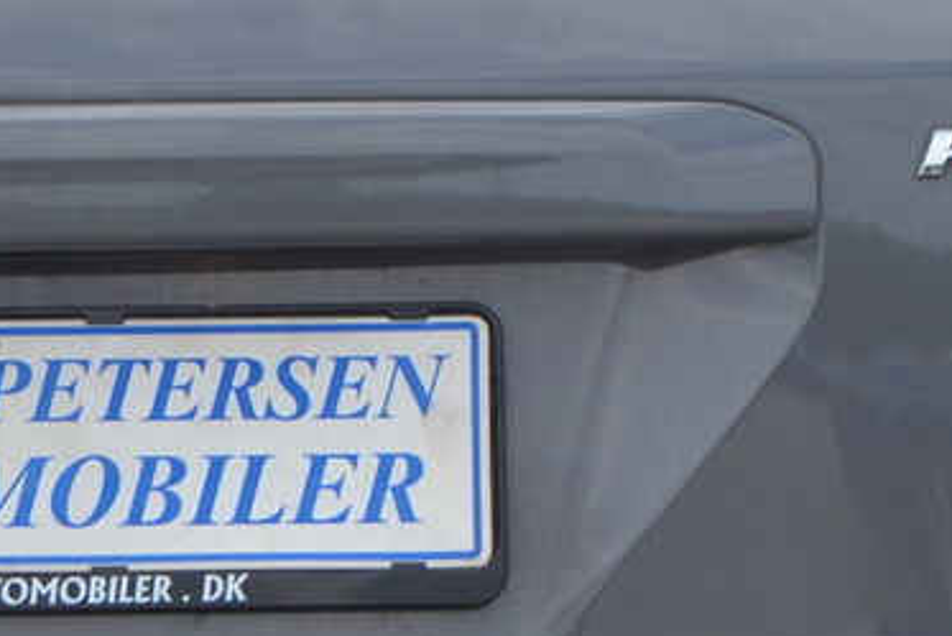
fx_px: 8571
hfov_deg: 6.3
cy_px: 406
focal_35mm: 324
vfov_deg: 4.2
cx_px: -31
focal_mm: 42
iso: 100
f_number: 7.1
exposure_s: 1/200
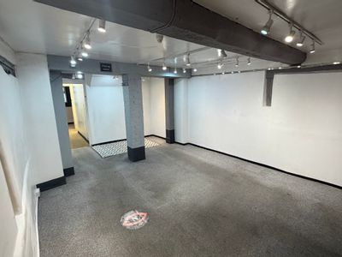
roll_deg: +0.6
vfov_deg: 85.7
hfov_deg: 102.1
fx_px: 138
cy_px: 128
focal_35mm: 14
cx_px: 171
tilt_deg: -12.4
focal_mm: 2.22
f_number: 2.2
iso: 320
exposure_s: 1/100
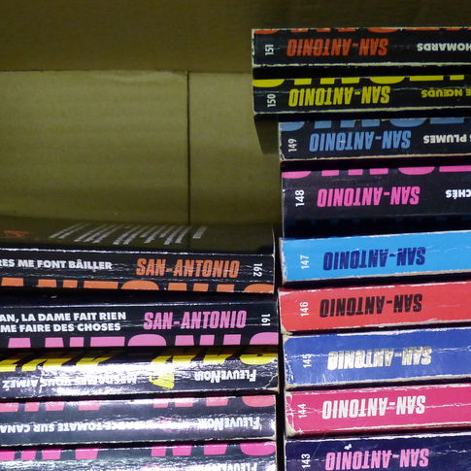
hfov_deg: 27.7
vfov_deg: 27.3
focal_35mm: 62
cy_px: 361
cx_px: 260
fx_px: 954
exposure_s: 1/13
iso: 400
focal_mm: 6.2
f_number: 2.8
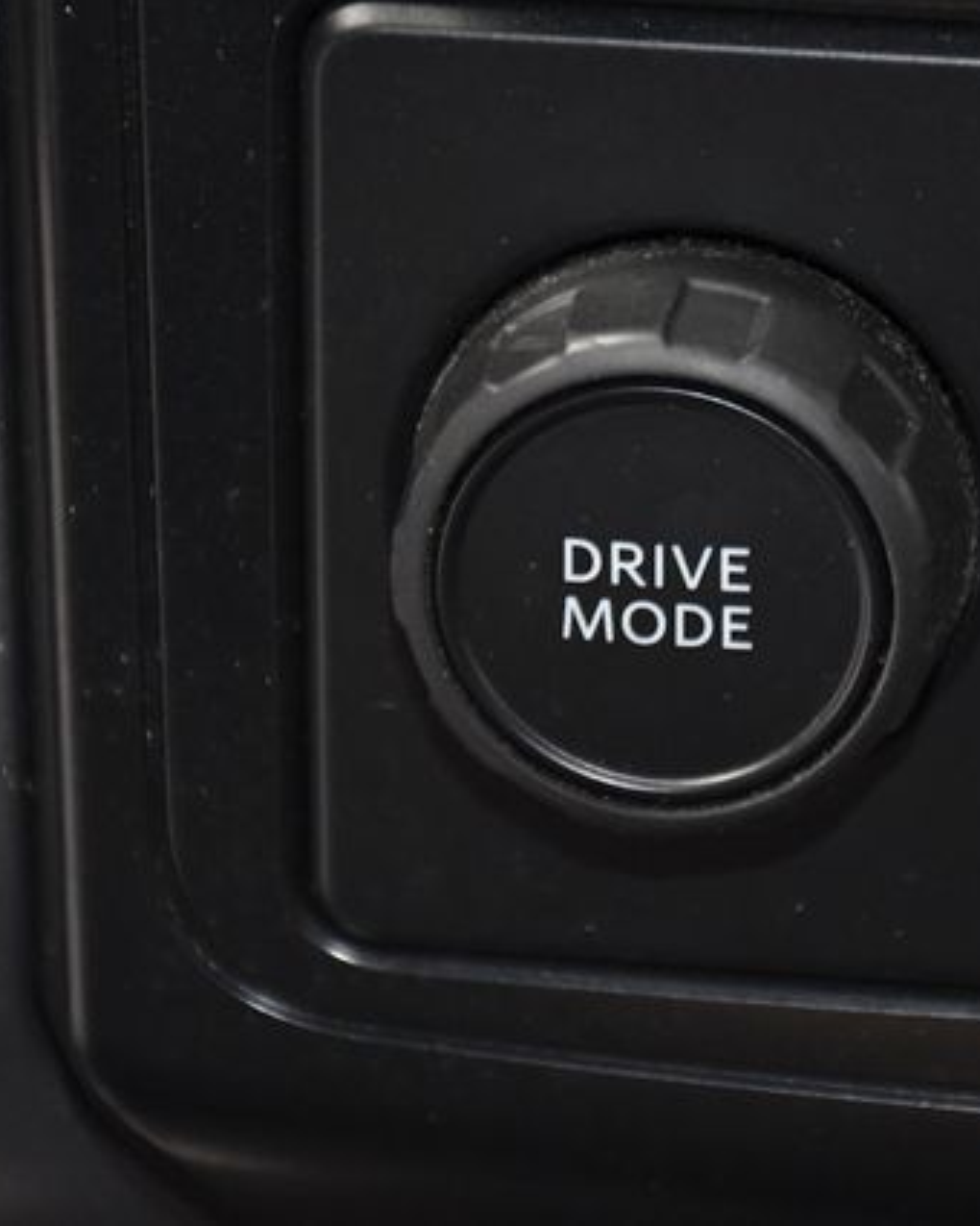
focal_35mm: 297
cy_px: 613
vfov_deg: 6.5
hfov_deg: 5.2
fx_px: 10768
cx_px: 654
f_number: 5.6
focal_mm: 140
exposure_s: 1/80
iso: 2500
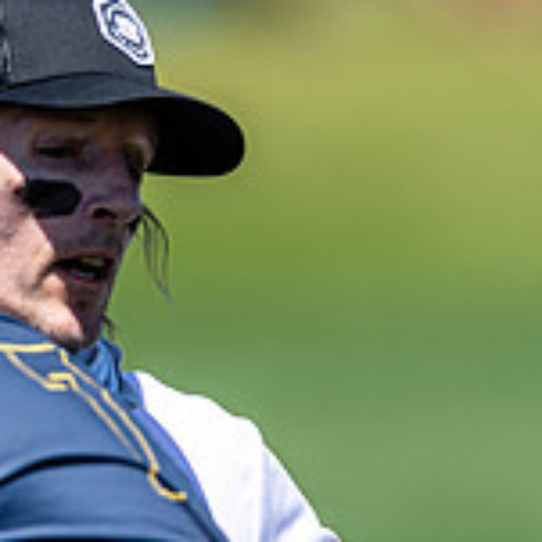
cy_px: 511
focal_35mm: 1308
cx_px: 154
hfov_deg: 1.3
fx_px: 23170
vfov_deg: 1.3
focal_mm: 400
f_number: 2.8
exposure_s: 1/1600
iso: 100
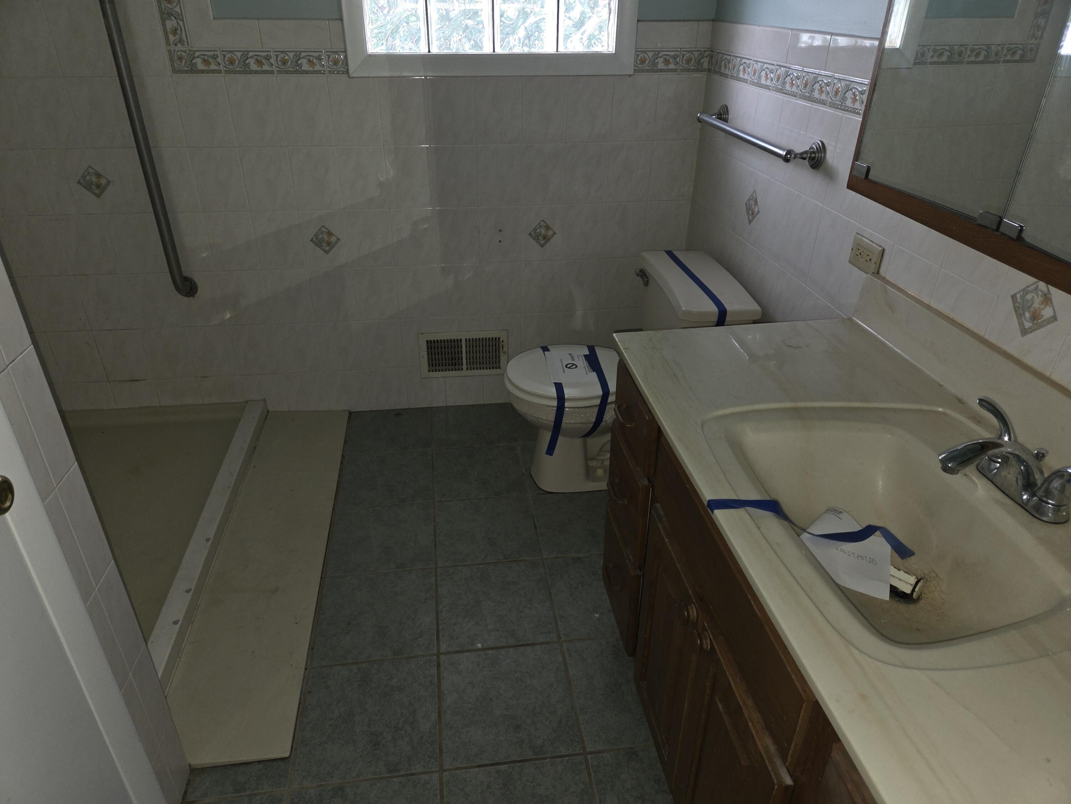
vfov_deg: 58.9
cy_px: 402
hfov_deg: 73.9
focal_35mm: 23
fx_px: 712
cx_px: 536
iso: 100
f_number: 1.8
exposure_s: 1/40
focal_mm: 5.4
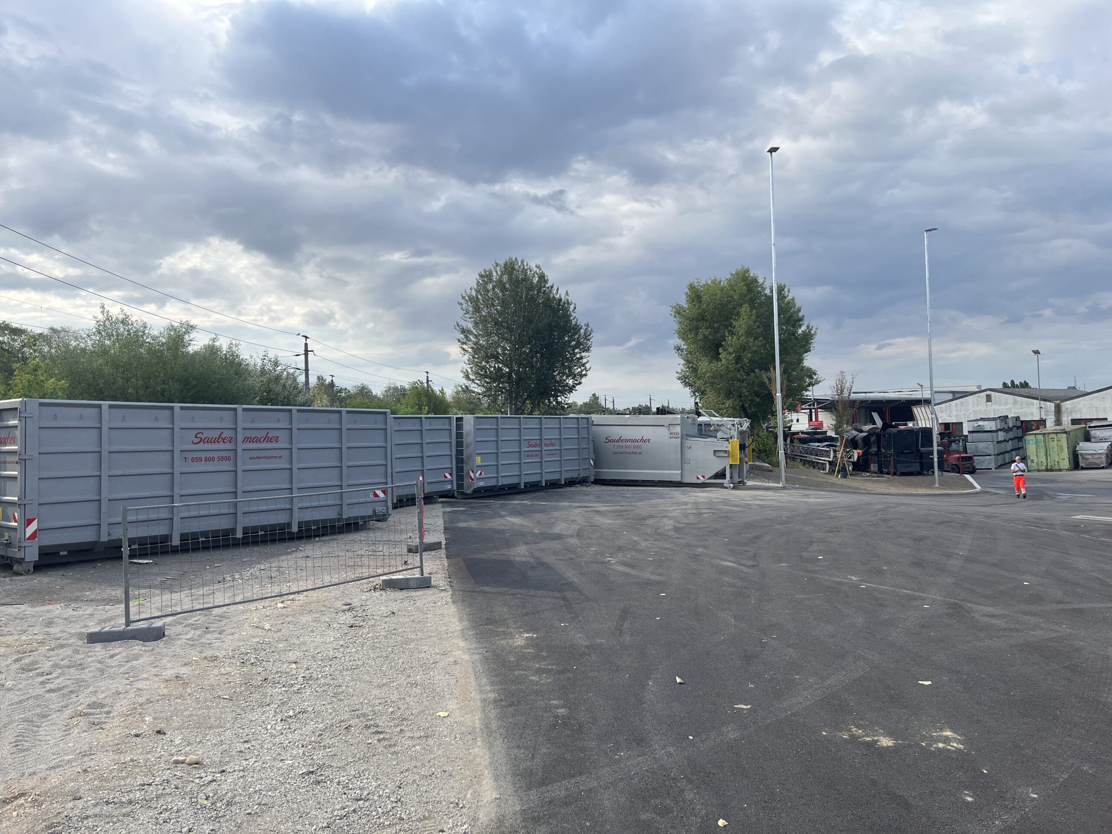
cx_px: 556
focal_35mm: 26
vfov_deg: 53.1
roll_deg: +1.9
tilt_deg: +1.5
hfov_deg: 67.3
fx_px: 835
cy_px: 417
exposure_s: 1/2755
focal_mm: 5.1
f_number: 1.6
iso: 50
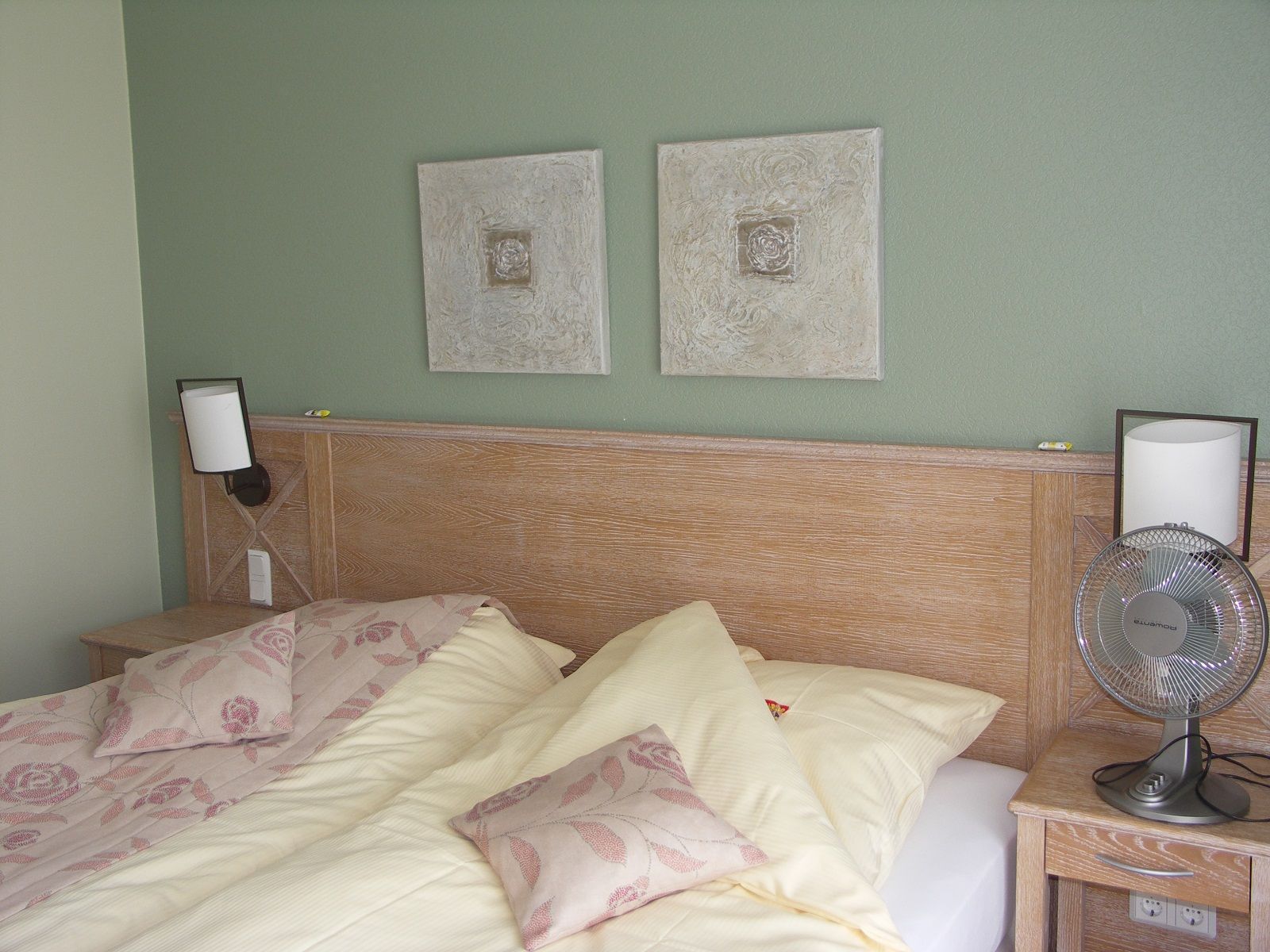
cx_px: 635
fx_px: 1321
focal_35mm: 36
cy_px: 476
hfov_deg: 51.4
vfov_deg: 39.7
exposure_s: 1/80
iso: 100
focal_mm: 9.5
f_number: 2.8
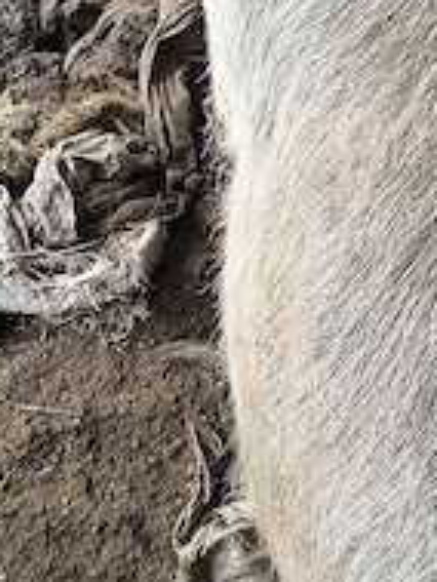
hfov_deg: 25.2
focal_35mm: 55
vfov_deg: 33.5
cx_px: 443
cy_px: 86
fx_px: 925
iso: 232
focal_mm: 4.81
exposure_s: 1/50
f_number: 1.8
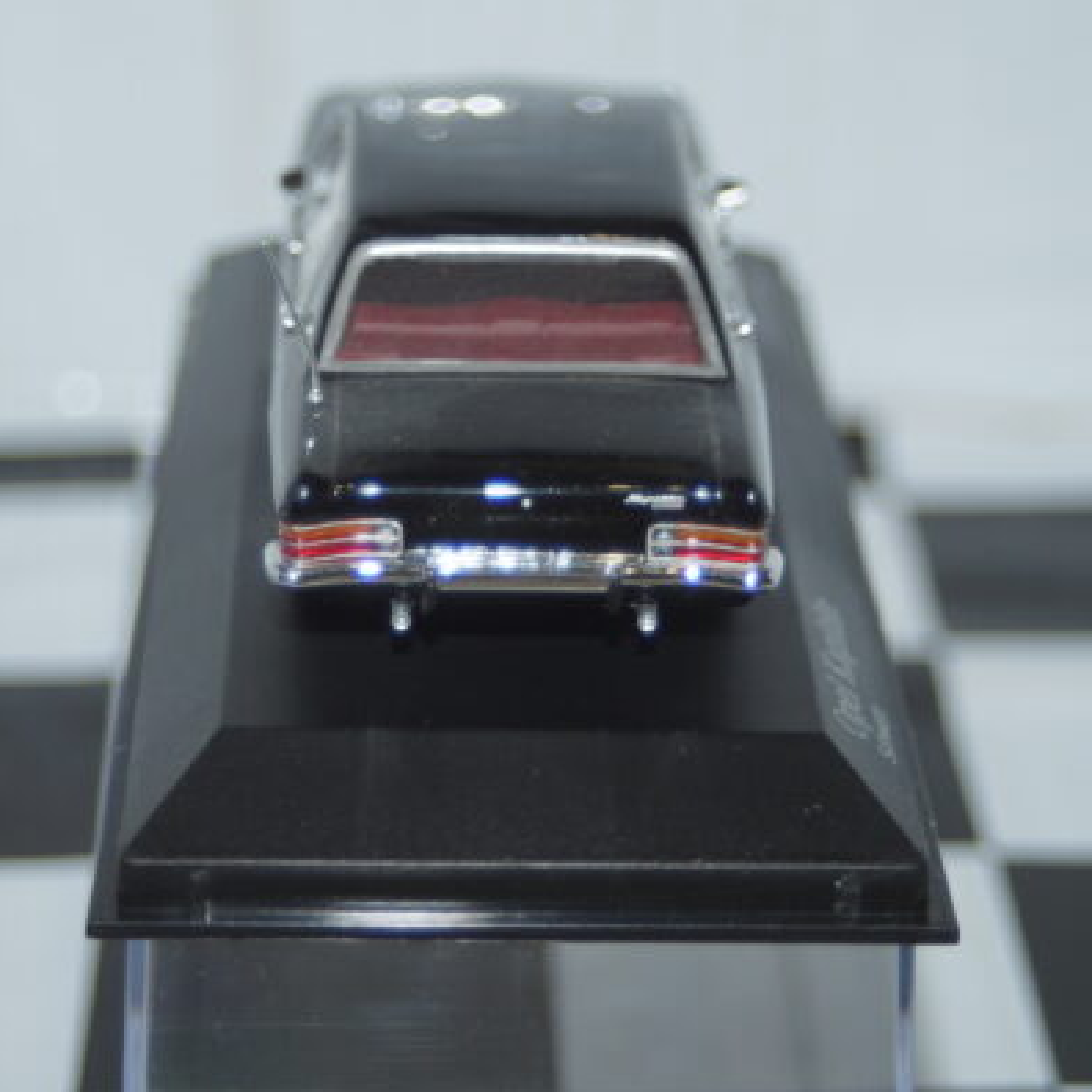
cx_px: 422
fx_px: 4140
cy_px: 543
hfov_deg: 15.0
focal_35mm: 116
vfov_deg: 15.0
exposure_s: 1/100
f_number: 5.6
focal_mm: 60
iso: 320
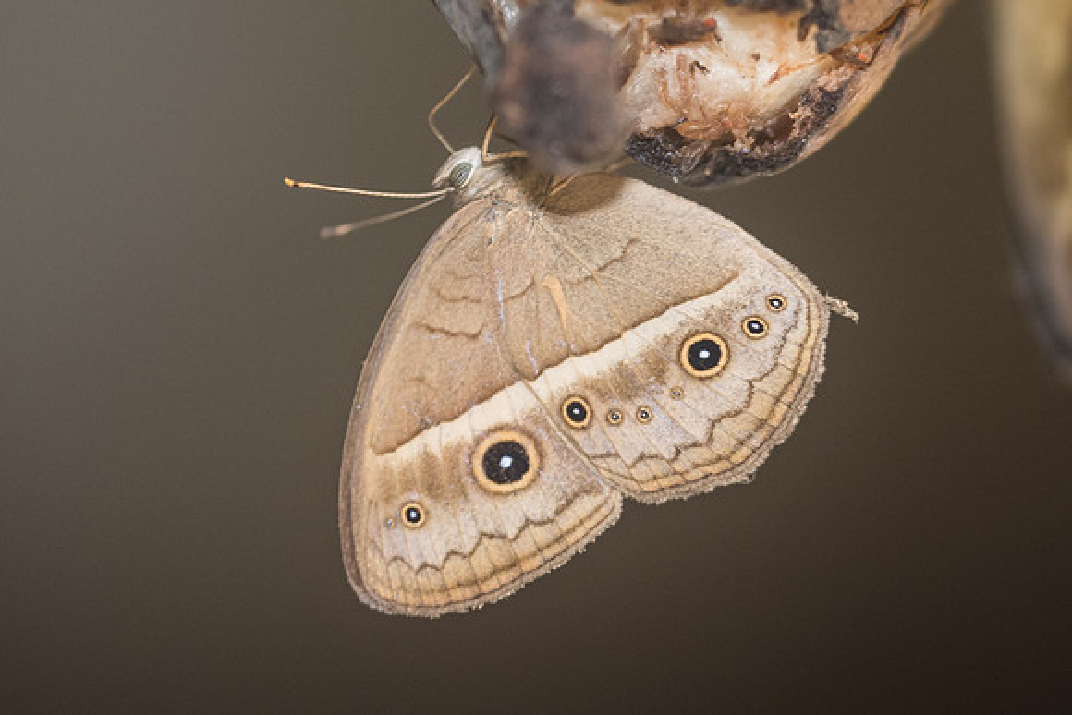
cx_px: 658
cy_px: 387
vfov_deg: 3.4
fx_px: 12172
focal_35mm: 409
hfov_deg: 5.0
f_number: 3.5
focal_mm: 150
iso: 800
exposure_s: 1/60
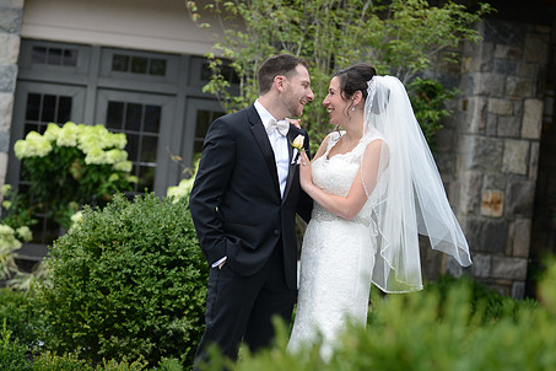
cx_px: 274
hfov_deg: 21.2
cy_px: 182
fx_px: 1483
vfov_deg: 14.3
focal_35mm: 96
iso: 500
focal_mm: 75
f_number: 3.2
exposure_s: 1/1600
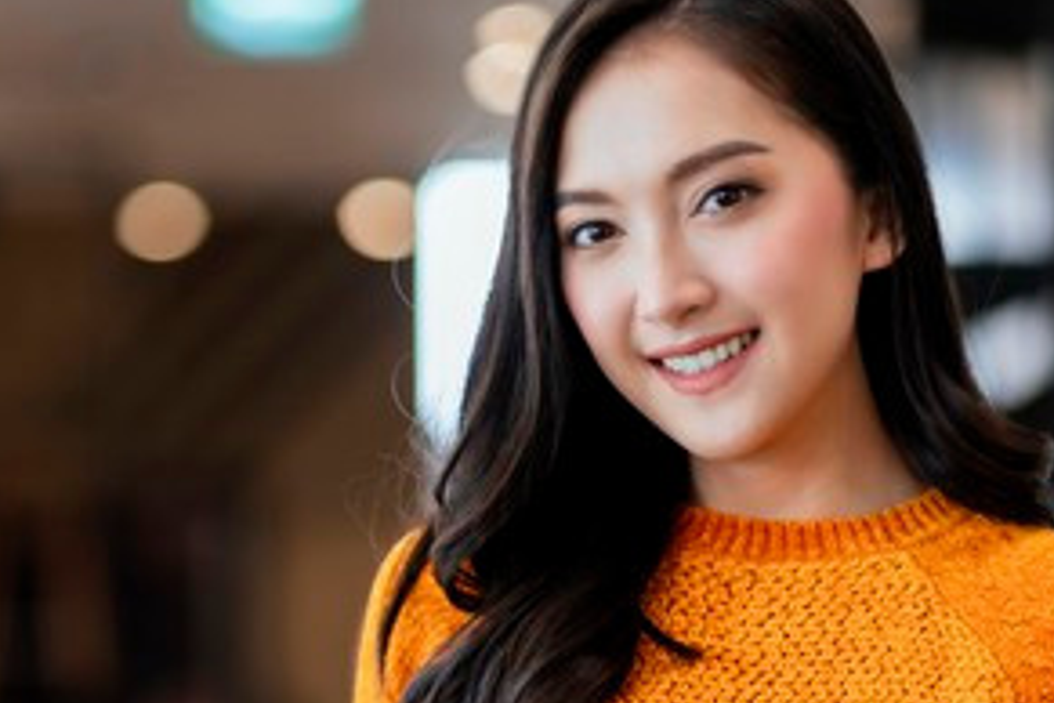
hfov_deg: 11.0
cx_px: 254
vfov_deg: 7.3
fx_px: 5475
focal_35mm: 187
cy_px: 614
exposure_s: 1/250
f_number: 1.8
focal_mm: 85
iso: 400
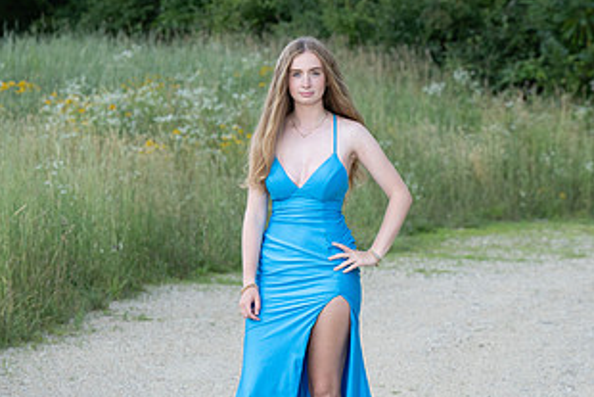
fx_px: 3863
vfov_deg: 5.9
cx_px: 169
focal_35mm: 234
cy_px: 264
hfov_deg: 8.8
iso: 400
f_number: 6.3
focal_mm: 125
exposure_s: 1/200
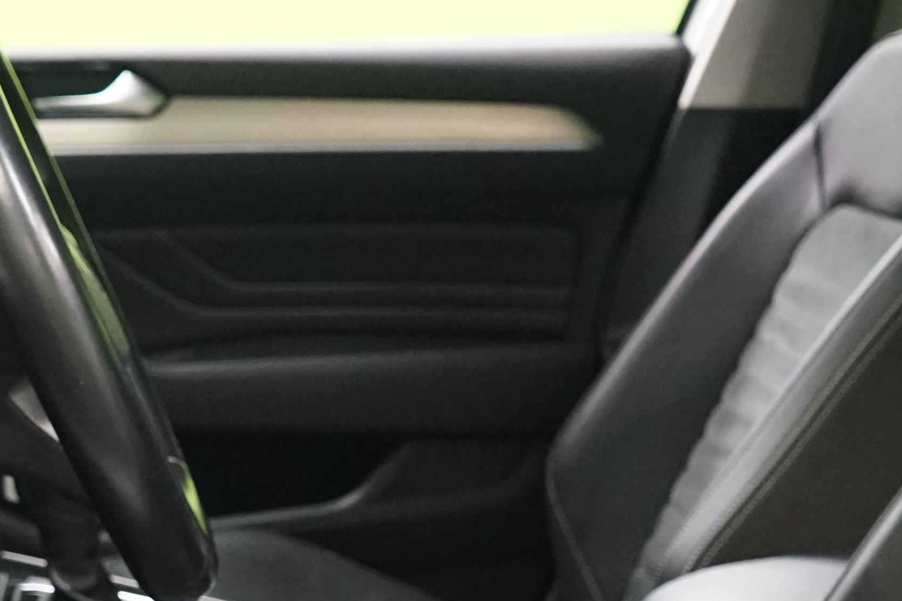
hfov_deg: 20.2
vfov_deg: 13.5
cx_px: 221
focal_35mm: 100
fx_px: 2505
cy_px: 634
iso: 3200
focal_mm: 28
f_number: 5
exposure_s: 1/50
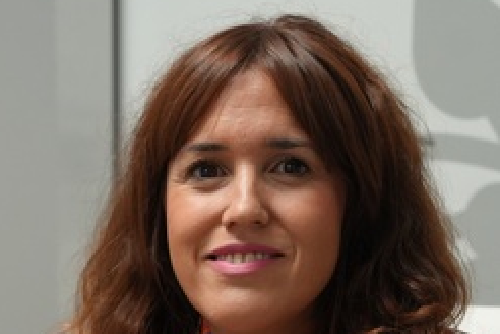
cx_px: 104
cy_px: 447
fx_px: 2305
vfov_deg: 8.2
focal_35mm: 166
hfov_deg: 12.3
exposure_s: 1/160
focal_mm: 51
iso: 1250
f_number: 4
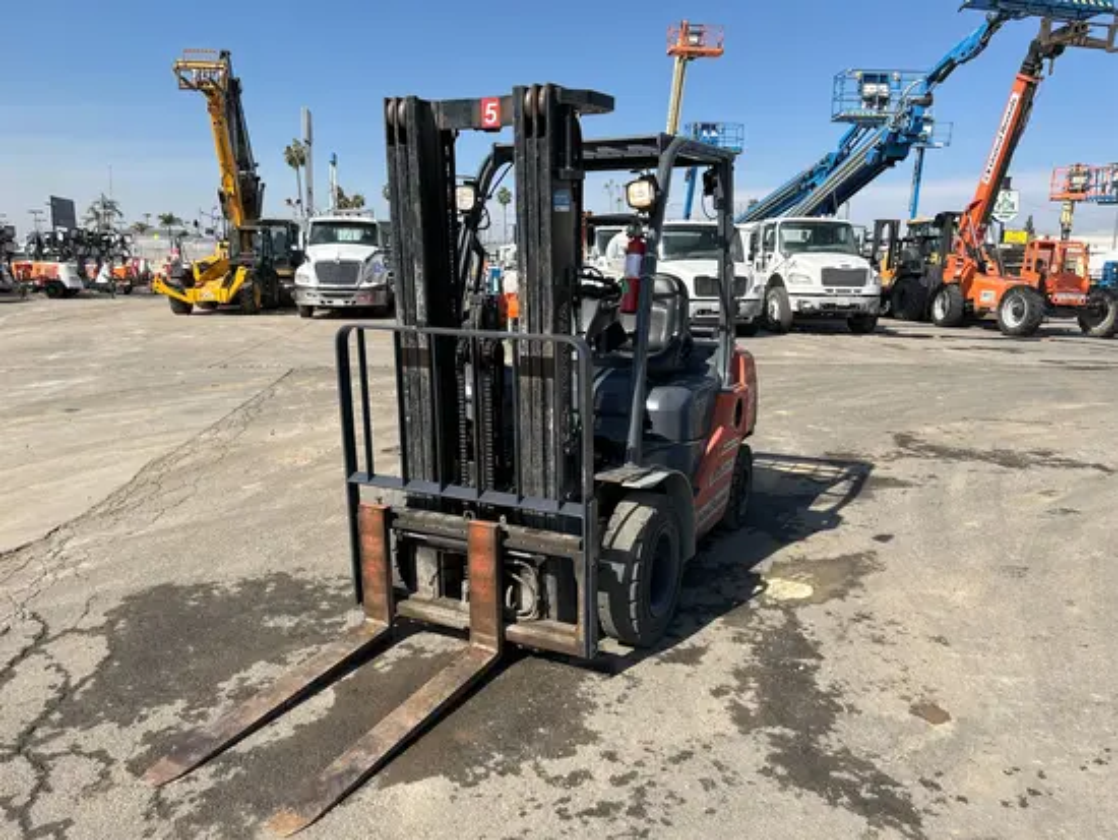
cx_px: 559
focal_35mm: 26
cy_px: 420
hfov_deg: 67.3
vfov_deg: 53.1
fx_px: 840
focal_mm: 5.7
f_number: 1.5
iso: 50
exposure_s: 1/3704
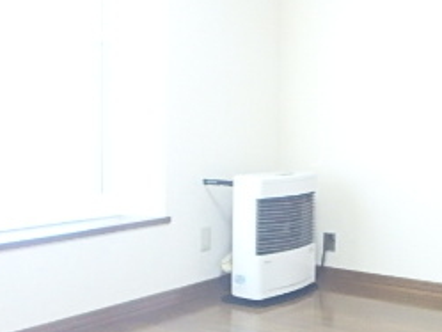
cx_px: 431
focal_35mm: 54
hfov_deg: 32.9
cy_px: 146
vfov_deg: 27.0
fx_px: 690
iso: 800
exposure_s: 1/30
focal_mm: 3.7
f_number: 3.5
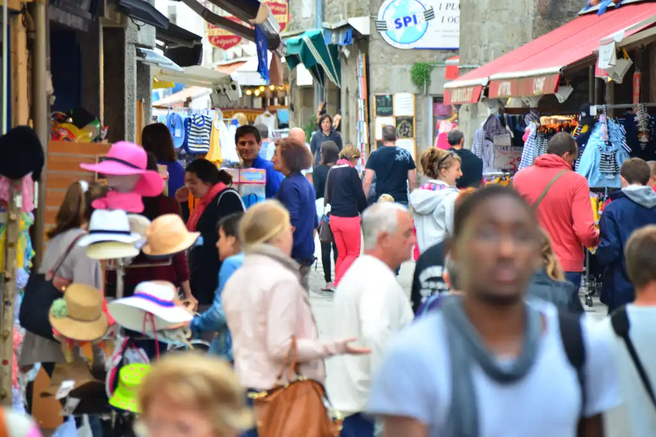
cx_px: 328
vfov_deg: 3.7
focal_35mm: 375
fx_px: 6834
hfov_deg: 5.5
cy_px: 218
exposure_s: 1/80
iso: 800
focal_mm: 250
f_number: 6.3
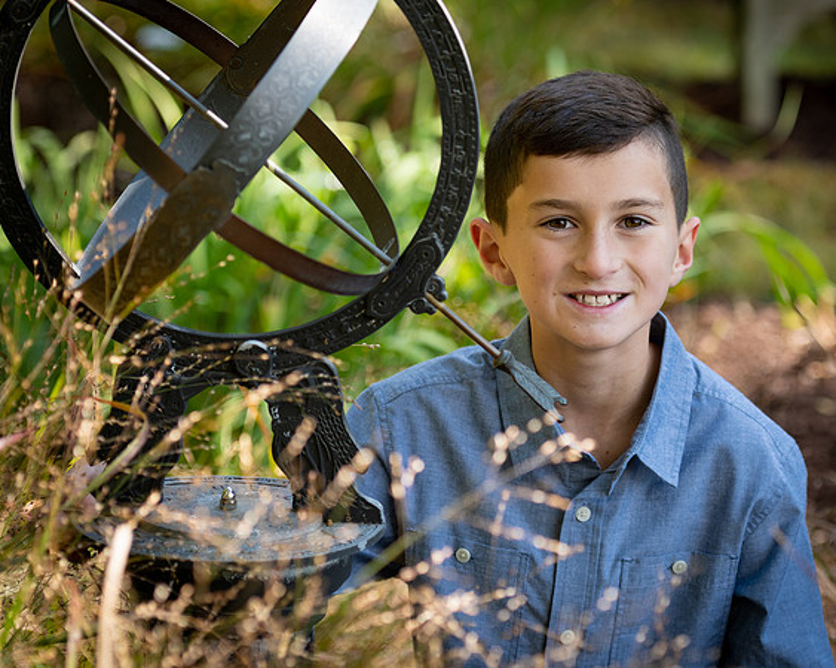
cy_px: 334
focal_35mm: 139
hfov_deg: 13.9
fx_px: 3426
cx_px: 480
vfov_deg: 11.1
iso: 100
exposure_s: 1/320
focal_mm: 82
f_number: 3.2
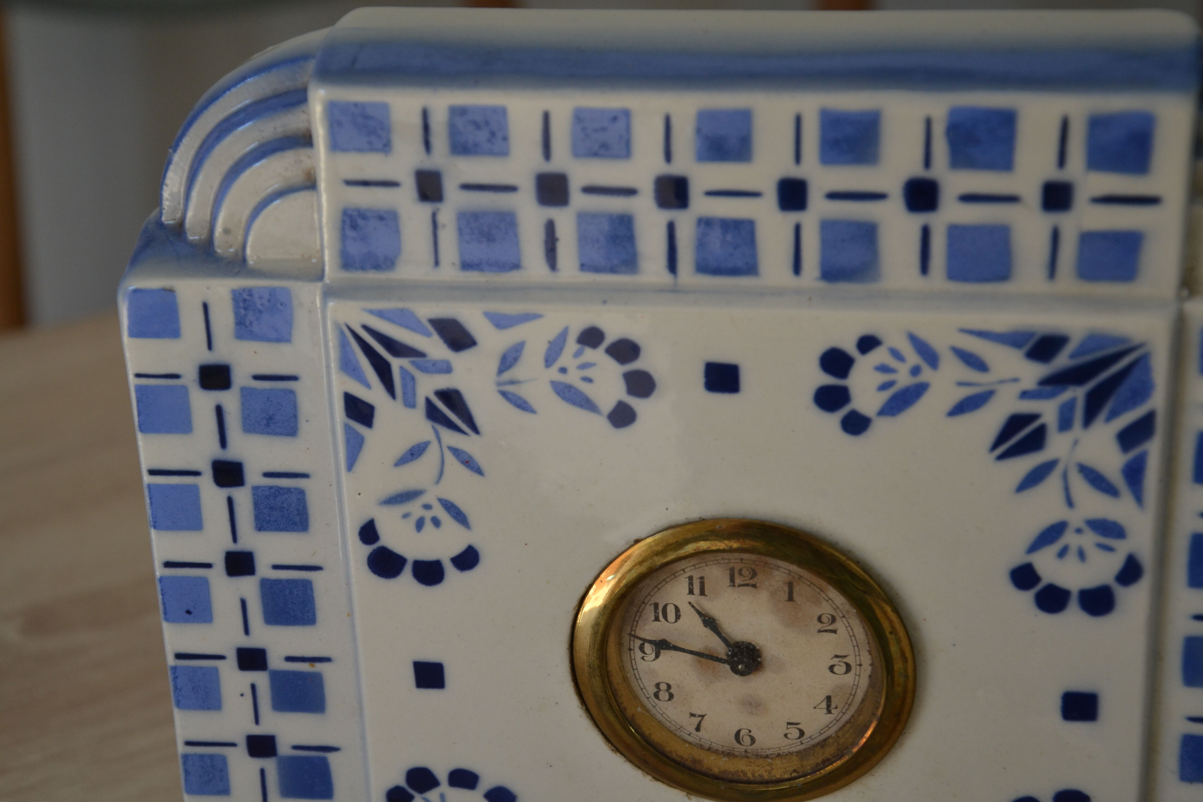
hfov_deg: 26.0
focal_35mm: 78
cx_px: 602
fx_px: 2606
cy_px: 401
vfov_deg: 17.5
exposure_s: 1/60
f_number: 5
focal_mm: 52
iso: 400
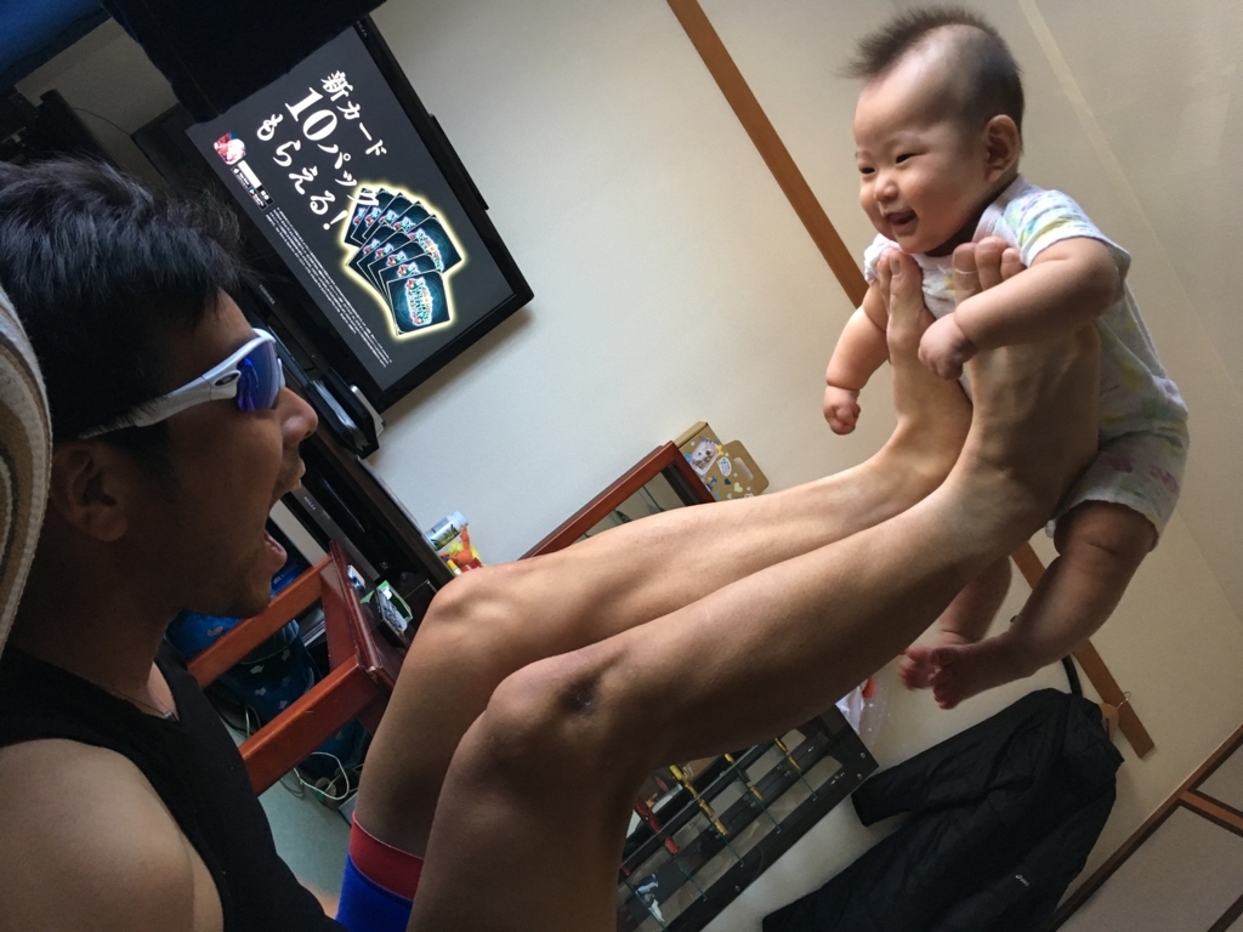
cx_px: 622
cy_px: 466
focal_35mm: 29
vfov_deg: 48.2
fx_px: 1041
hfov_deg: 61.7
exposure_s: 1/30
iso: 125
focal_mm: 4.15
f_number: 2.2
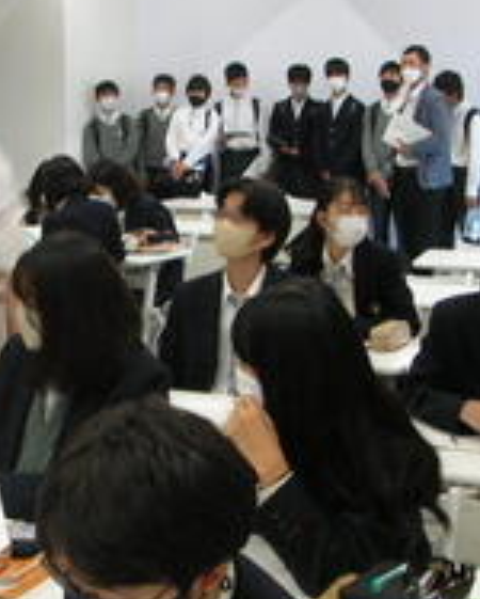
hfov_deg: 20.9
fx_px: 1294
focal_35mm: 73
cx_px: 150
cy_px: 327
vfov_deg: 26.0
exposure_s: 1/17.8
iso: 50
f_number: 2.8
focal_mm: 5.8
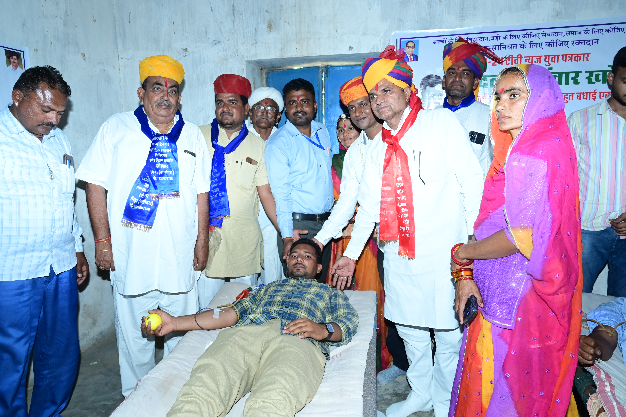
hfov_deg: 70.5
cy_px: 208
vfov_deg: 50.3
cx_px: 313
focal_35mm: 26
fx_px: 443
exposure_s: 1/125
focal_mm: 25.5
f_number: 6.3
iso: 1600
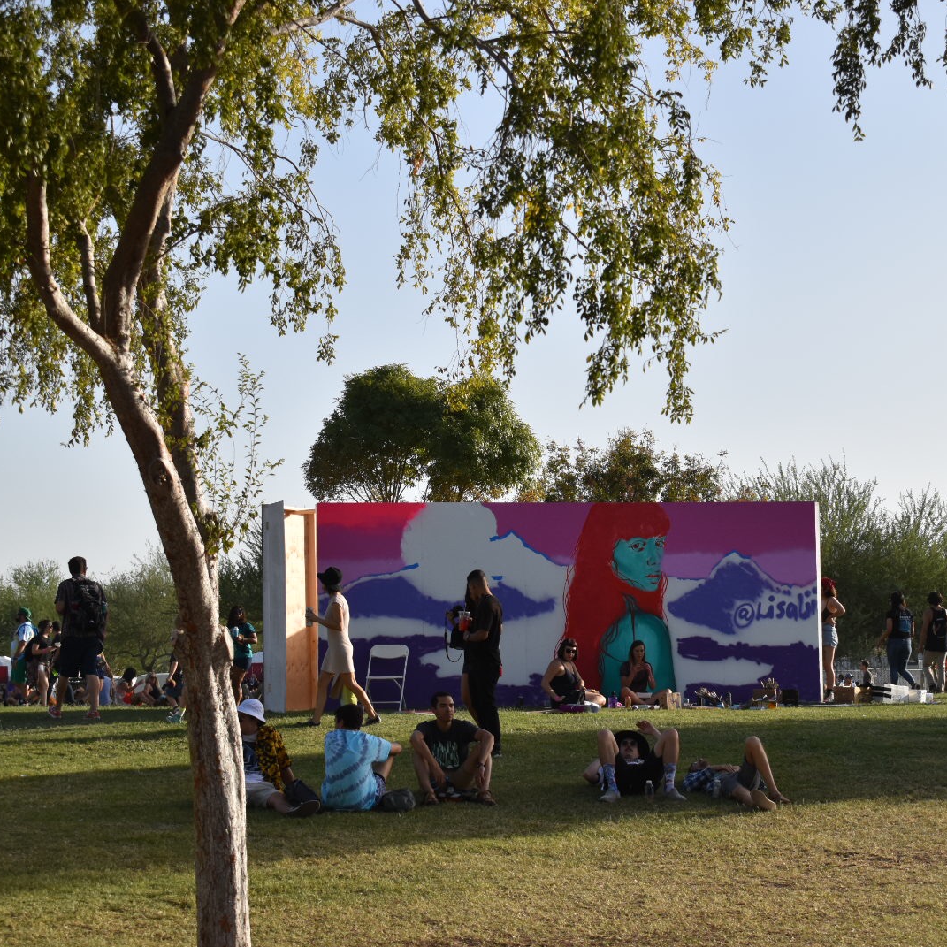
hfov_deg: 21.3
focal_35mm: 81
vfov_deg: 21.4
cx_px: 677
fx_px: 2507
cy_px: 476
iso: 400
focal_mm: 42
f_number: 6.3
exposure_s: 1/1600
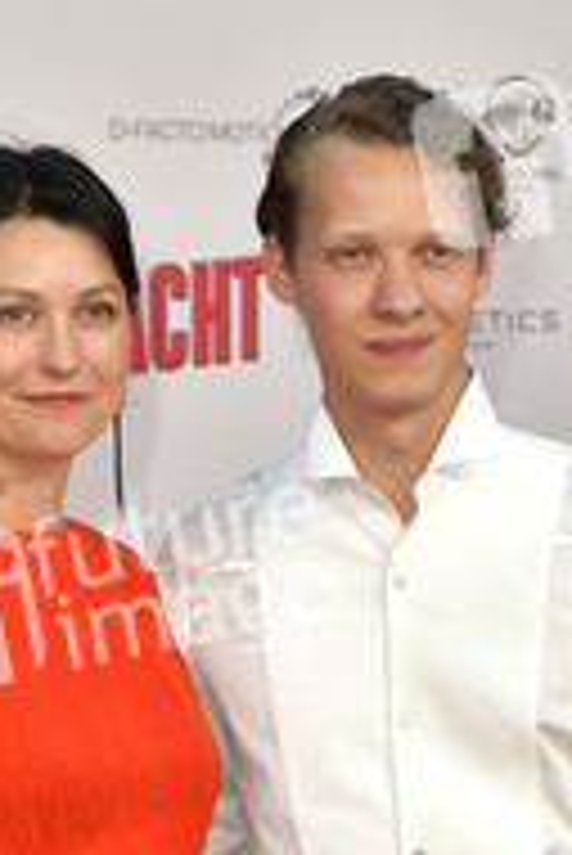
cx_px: 234
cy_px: 819
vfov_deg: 13.8
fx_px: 3497
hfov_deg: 9.3
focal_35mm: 147
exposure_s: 1/250
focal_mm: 70
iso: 1250
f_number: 6.3
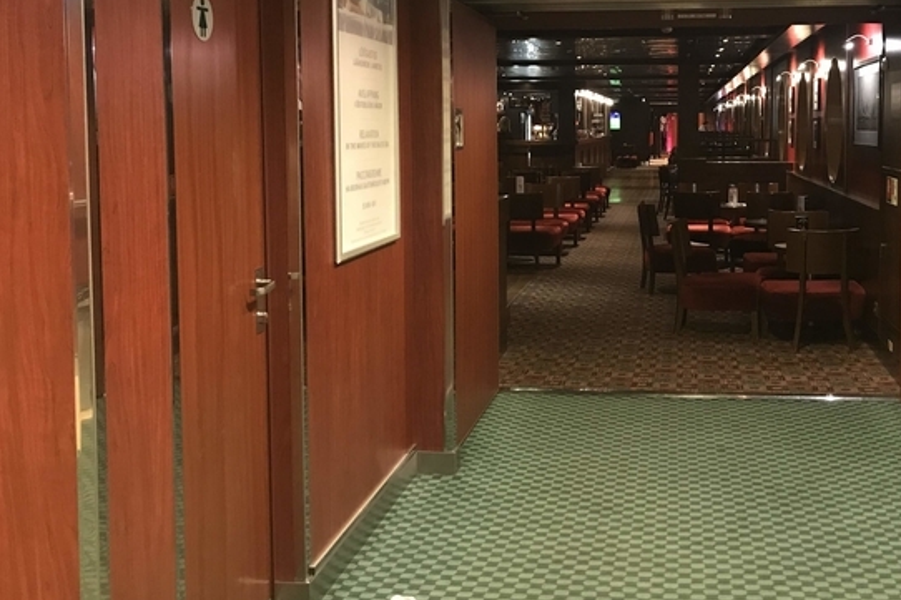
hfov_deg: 44.9
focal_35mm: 43
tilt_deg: -3.6
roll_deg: +0.6
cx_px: 582
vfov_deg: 30.9
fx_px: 1076
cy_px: 199
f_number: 1.8
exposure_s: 1/5
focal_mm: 3.99
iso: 80
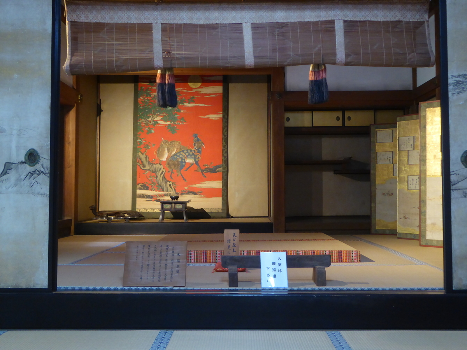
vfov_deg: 40.7
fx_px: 472
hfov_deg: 52.6
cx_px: 234
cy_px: 175
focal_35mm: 35
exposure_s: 1/8
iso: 400
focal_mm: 6.3
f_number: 3.7
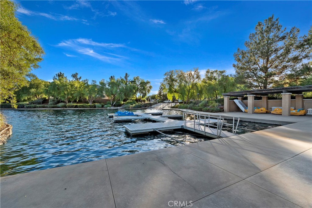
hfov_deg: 104.3
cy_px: 104
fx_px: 121
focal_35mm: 14
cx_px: 156
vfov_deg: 81.1
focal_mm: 14
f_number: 18
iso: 500
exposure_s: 1/100
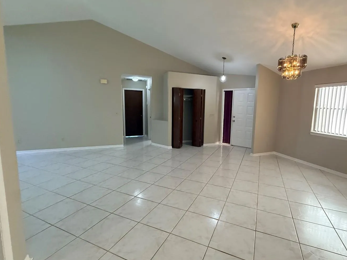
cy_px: 127
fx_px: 170
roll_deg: -0.6
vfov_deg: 74.7
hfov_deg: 90.6
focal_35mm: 17
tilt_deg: -5.1
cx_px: 196
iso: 500
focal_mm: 2.22
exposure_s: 1/120
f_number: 2.2
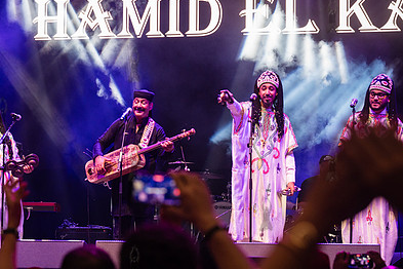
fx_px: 1298
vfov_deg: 11.8
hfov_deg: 17.6
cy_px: 163
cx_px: 133
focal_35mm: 116
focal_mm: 77
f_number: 3.5
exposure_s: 1/400
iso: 2000
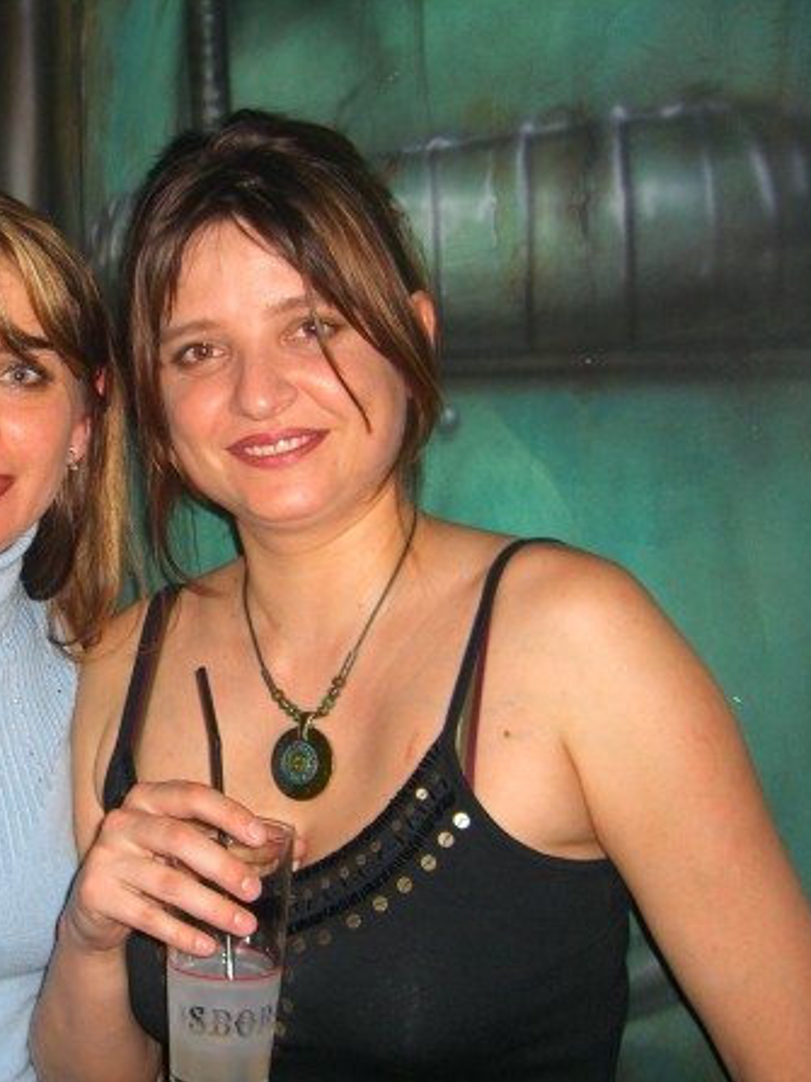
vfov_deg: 37.5
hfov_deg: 27.6
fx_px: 1594
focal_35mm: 51
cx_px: 94
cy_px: 542
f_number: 2.8
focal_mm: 7.9
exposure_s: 1/60
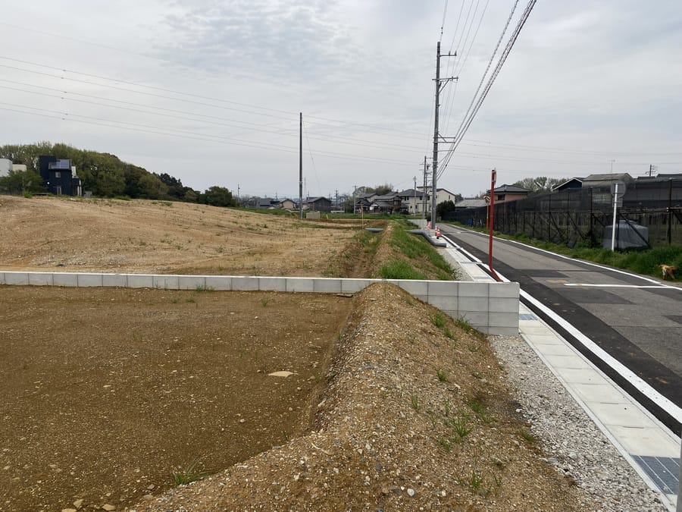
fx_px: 512
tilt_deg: -7.2
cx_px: 341
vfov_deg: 53.1
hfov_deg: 67.3
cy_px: 256
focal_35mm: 26
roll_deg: +0.5
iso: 32
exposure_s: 1/508
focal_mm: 4.25
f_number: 1.8
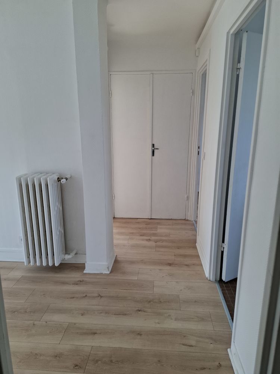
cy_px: 187
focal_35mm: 23
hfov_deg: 58.9
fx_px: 248
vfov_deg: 73.9
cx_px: 140
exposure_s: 1/134
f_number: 1.8
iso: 50
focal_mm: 5.54
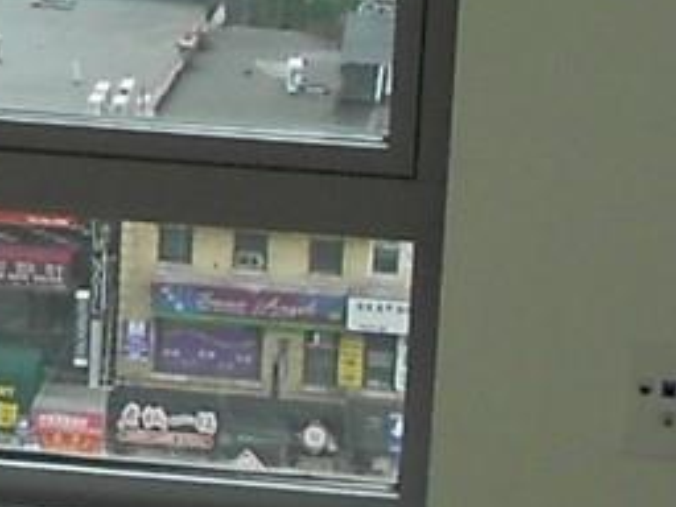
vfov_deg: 7.1
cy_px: -74
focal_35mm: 208
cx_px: -166
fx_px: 4062
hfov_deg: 9.4
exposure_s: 1/160
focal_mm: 4.6
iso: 80
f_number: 3.2
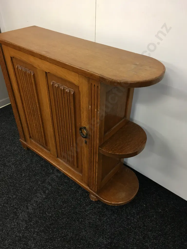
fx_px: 209
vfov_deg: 61.7
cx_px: 94
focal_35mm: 29
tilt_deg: -37.2
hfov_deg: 48.2
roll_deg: -2.2
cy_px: 124
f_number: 2.2
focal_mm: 4.15
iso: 64
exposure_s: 1/17
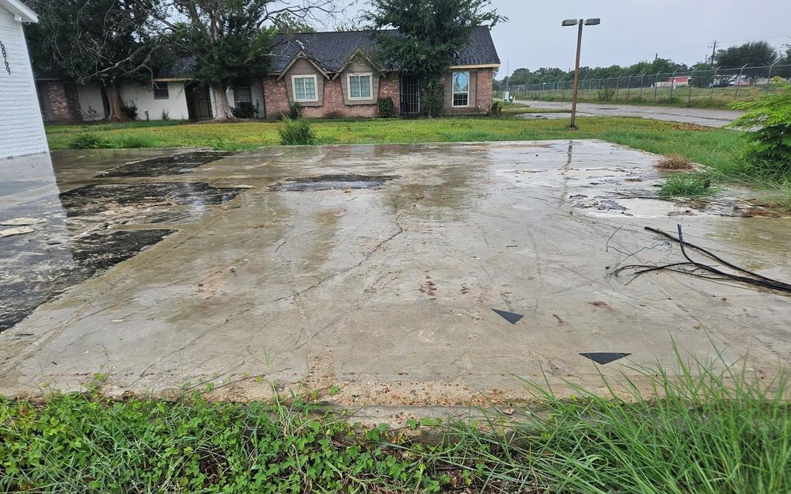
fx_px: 539
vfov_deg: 49.2
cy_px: 269
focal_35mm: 25
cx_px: 400
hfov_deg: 72.6
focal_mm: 5.4
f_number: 1.8
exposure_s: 1/868
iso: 25
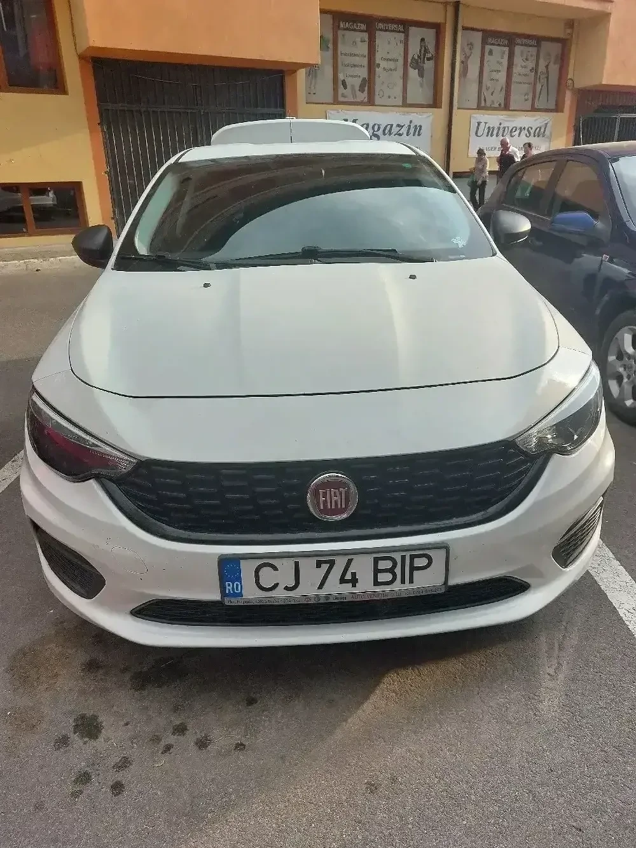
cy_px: 424
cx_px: 318
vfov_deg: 69.4
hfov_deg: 54.9
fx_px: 612
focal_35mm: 25
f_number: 1.8
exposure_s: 1/435
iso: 25
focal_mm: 5.23
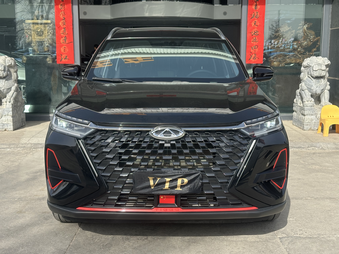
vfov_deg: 30.3
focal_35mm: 48
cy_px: 127
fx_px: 470
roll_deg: +0.1
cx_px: 170
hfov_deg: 39.7
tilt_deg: -8.4
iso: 64
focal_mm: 6.86
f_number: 1.78
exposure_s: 1/1497
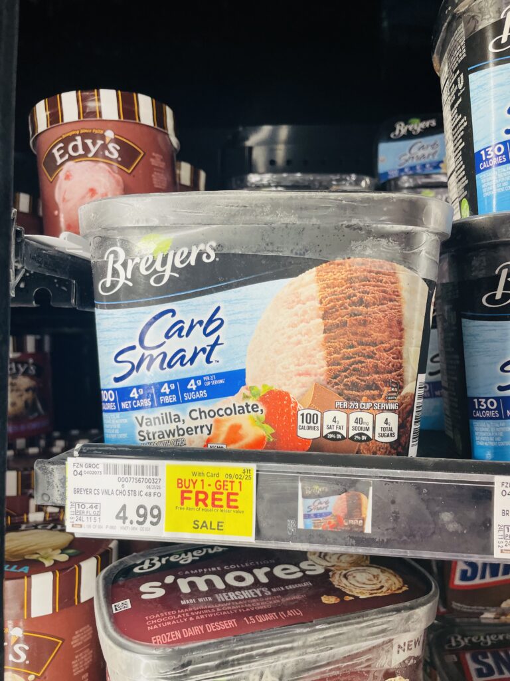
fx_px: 511
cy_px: 340
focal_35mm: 26
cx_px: 255
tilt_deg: +0.0
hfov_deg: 53.1
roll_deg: -1.2
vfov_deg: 67.3
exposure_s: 1/120
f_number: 1.6
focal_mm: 4.2
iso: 64
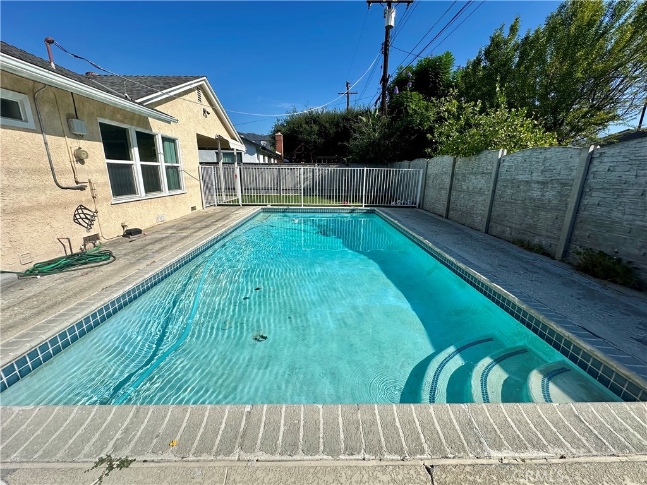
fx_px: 262
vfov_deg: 85.7
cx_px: 324
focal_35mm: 14
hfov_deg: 102.1
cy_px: 242
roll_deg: -0.3
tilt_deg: -14.6
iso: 50
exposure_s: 1/3509
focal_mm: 2.22
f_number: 2.2
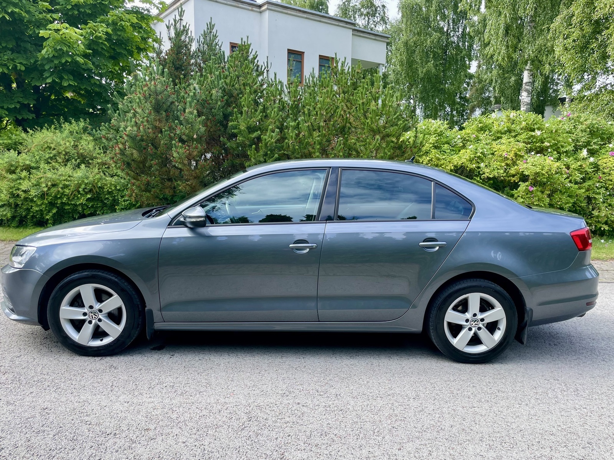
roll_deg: -0.8
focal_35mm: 26
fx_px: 461
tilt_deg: -7.5
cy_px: 230
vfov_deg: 53.1
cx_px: 307
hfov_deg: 67.3
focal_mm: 4.2
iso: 32
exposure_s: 1/678
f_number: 1.6
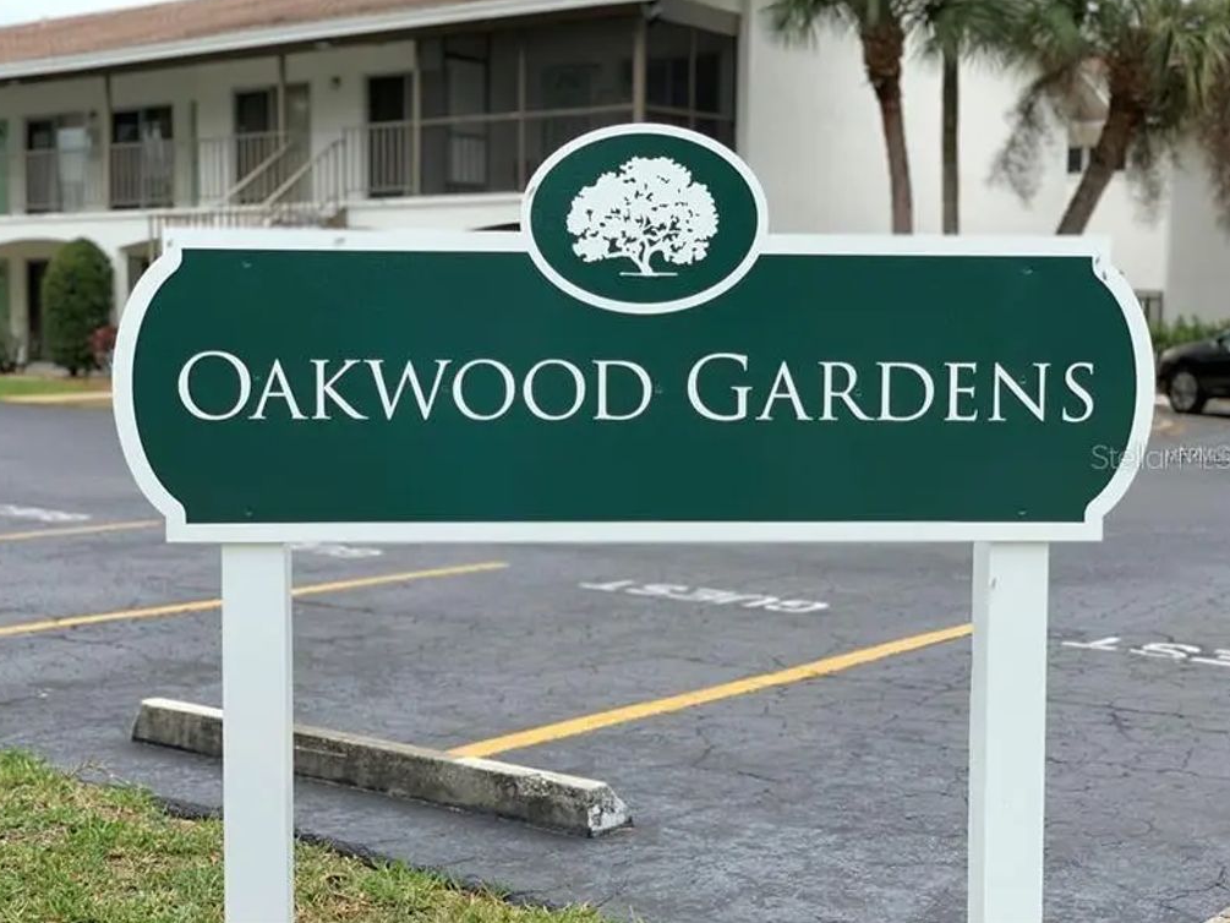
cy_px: 455
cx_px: 612
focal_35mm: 53
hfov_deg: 36.2
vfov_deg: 27.5
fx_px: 1883
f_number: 2.4
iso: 16
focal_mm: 6
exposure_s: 1/224
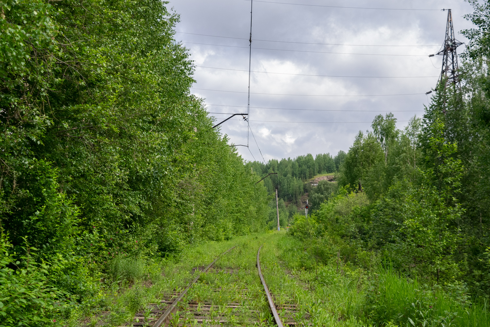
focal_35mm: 48
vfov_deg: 28.1
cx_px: 245
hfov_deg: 41.1
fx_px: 653
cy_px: 164
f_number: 8
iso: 200
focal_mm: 32
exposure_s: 1/400
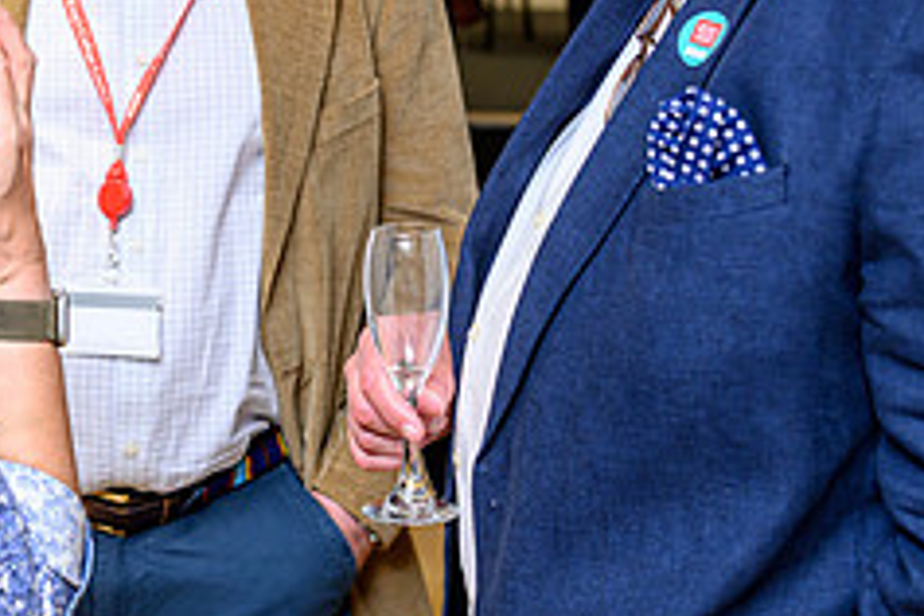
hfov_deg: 22.8
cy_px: -107
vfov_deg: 15.2
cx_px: 109
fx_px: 2233
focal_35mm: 87
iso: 640
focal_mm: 35
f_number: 2.8
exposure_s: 1/200
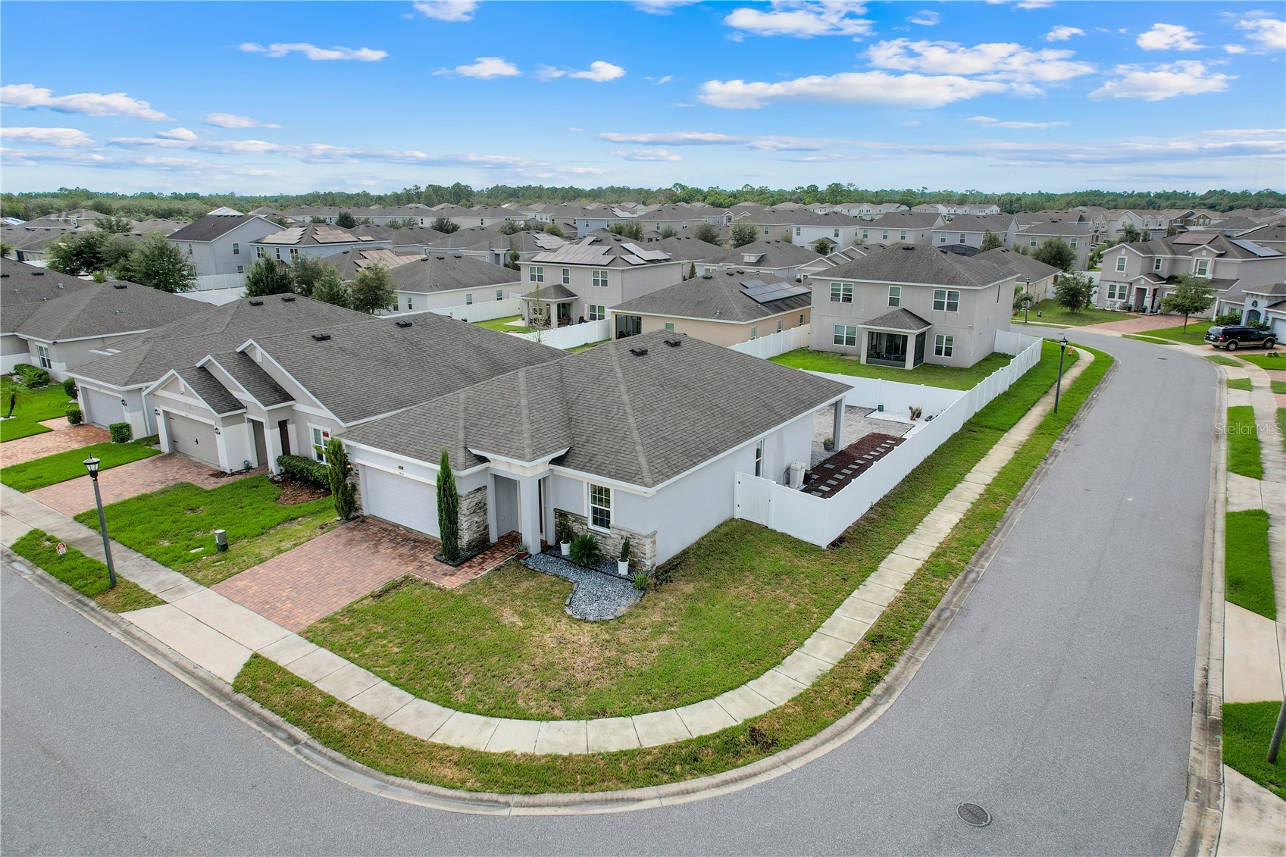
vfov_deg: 57.2
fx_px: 786
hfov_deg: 78.6
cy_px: 428
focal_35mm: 22
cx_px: 643
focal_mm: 8.38
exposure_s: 1/350
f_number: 2.8
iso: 100
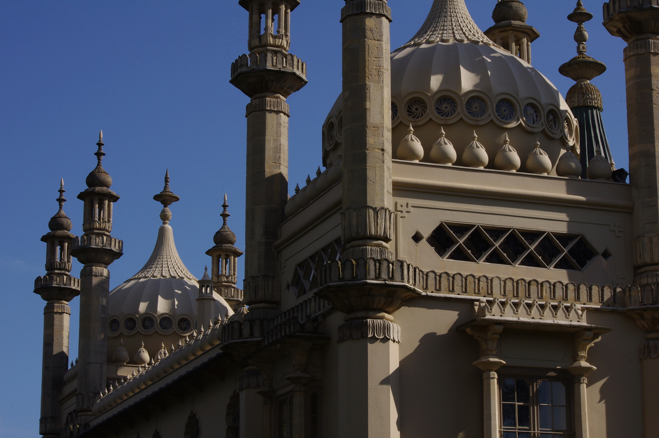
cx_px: 330
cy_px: 219
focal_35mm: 94
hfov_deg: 21.7
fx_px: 1719
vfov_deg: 14.5
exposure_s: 1/125
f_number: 22
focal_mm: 62.5
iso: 200
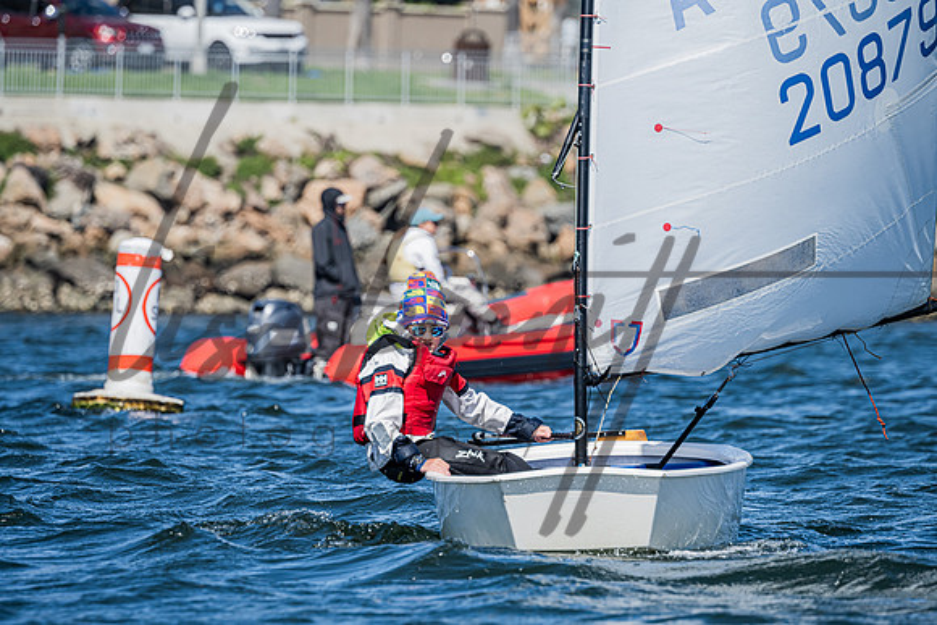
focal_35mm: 400
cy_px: 312
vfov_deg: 3.4
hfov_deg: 5.2
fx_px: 10413
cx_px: 468
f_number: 8
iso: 320
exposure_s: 1/1000
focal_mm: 400
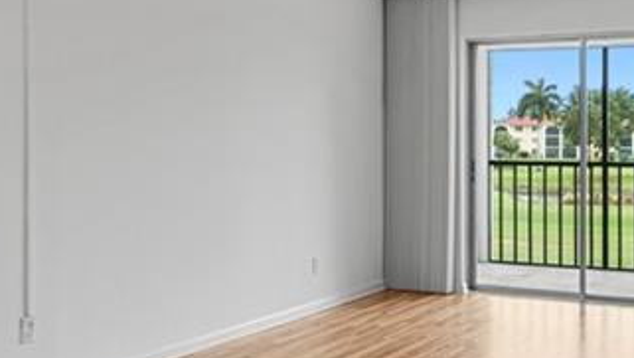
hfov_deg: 41.2
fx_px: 841
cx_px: 352
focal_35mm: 50
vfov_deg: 23.9
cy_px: 232
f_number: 8
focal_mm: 10
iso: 200
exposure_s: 1/10
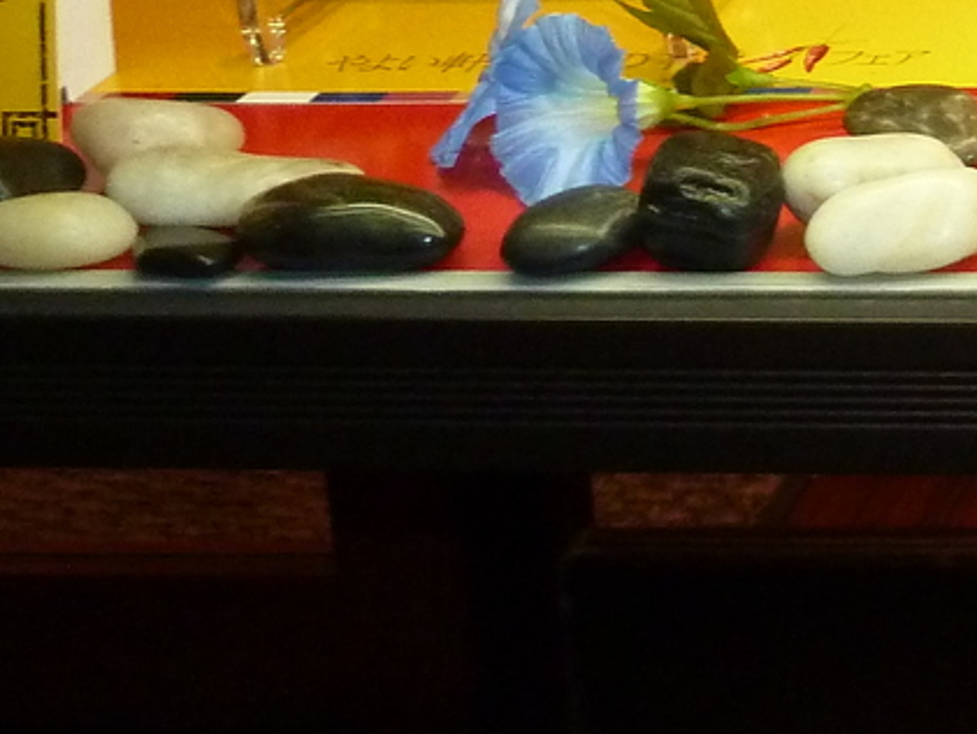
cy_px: -281
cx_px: 1720
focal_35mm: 95
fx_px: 2682
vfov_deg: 14.7
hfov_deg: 17.2
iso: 320
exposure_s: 1/30
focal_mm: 4.1
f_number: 3.3
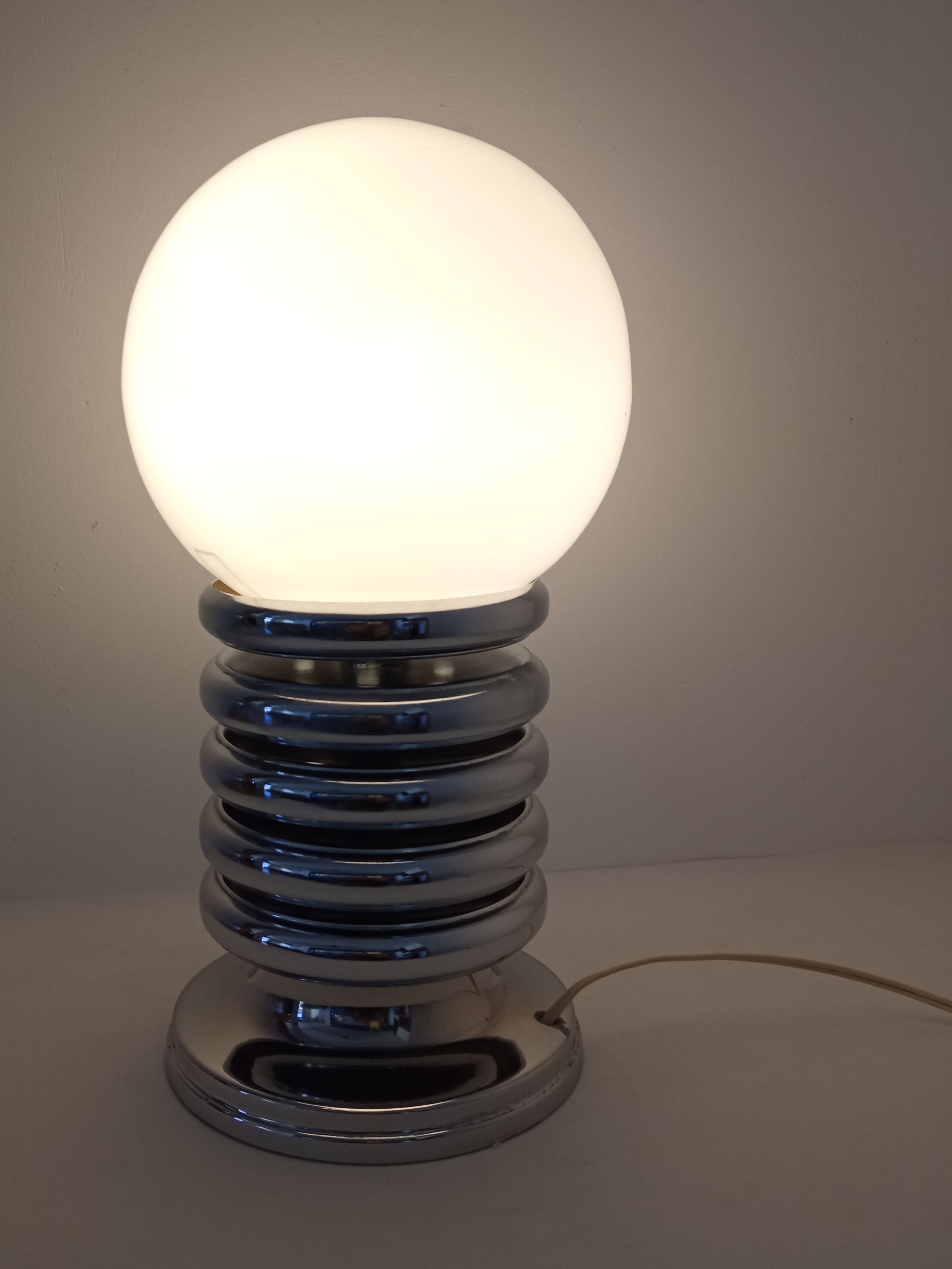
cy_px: 503
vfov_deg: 54.9
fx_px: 1210
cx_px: 379
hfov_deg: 42.7
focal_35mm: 33
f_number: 2.2
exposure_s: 1/50
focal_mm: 3.79
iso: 112
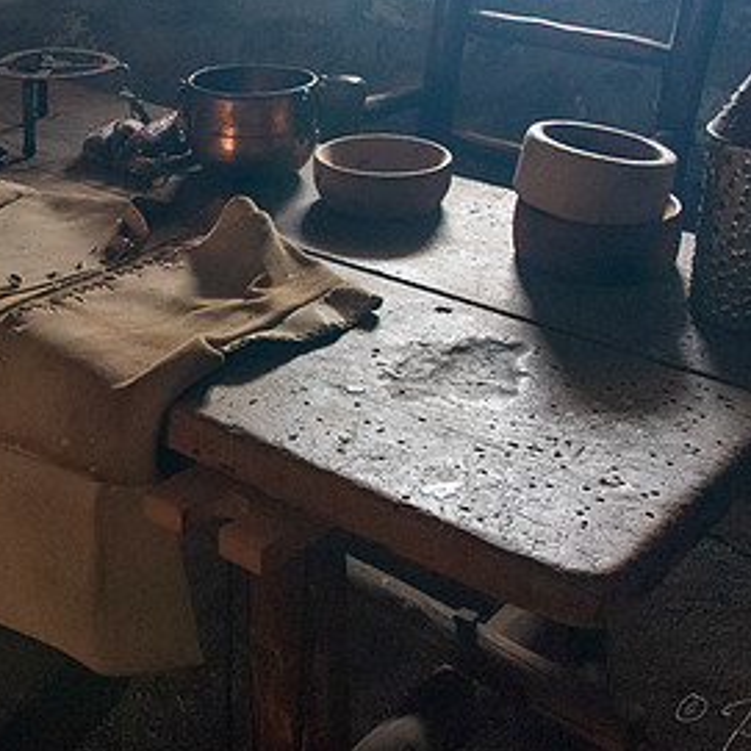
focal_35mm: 51
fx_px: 1252
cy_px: 256
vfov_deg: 33.1
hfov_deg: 33.1
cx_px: 247
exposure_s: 1/50
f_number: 10
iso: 9000
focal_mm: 28
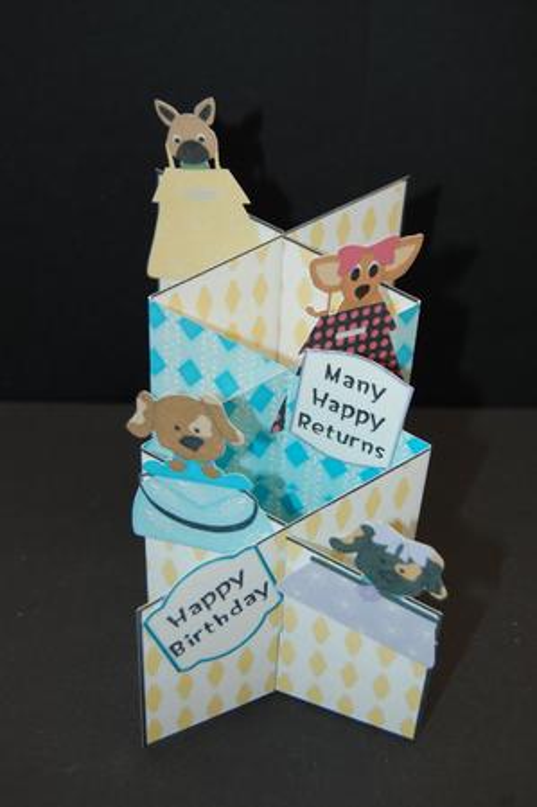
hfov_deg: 28.9
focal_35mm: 46
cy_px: 404
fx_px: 1041
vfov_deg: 42.3
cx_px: 268
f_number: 4.5
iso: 320
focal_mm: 31
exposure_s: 1/60
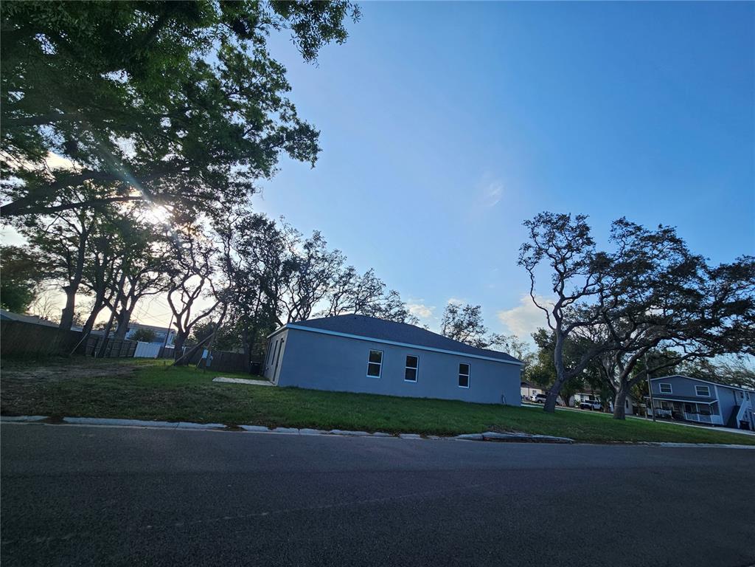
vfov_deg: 89.9
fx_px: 284
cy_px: 284
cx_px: 378
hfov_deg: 106.2
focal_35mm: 13
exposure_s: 1/1690
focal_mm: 2.2
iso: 50
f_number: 2.2
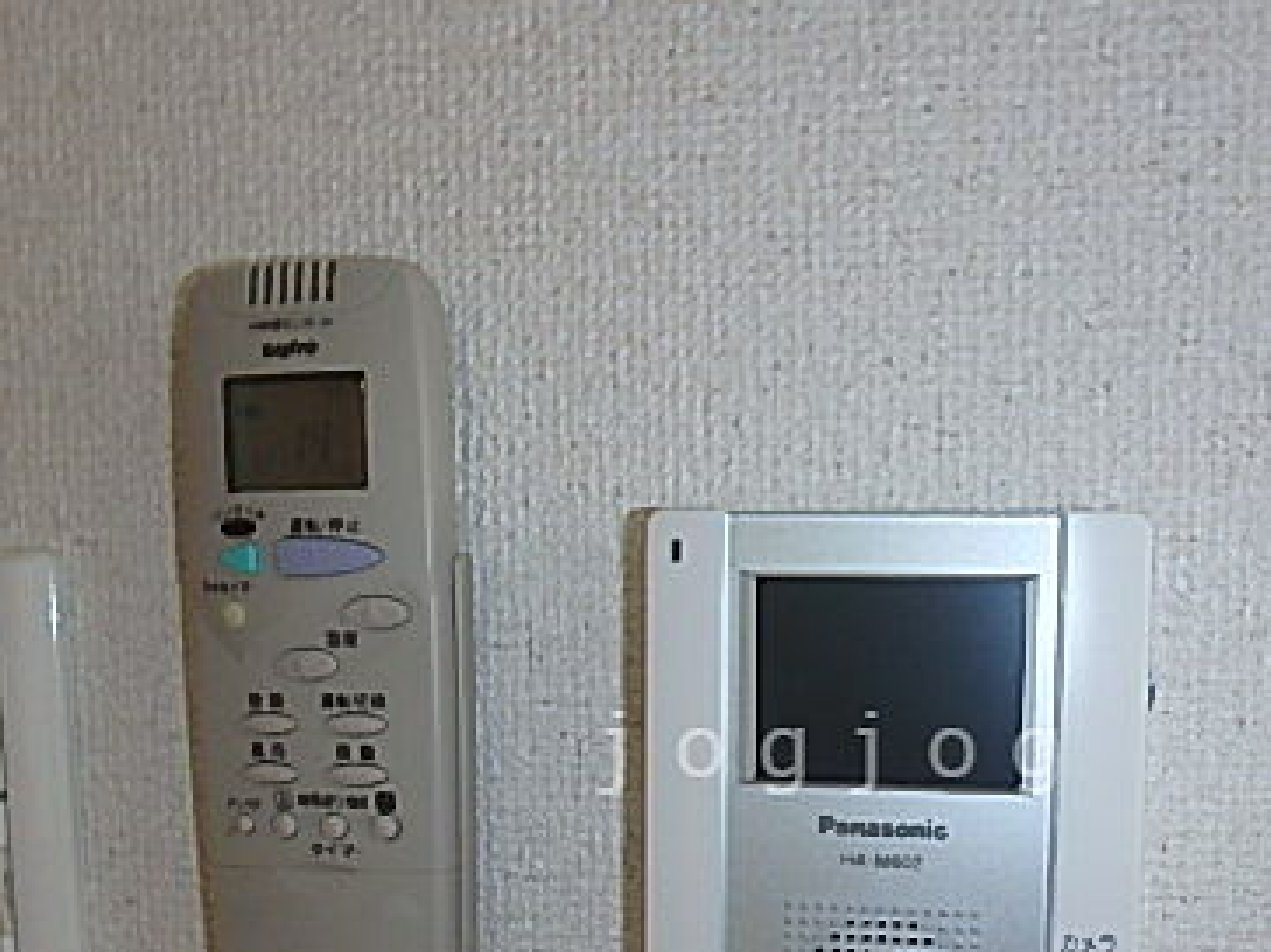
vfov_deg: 37.4
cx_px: 837
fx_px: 1358
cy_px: 752
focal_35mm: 37
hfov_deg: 49.4
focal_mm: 3.7
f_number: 3.5
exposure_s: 1/30
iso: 200
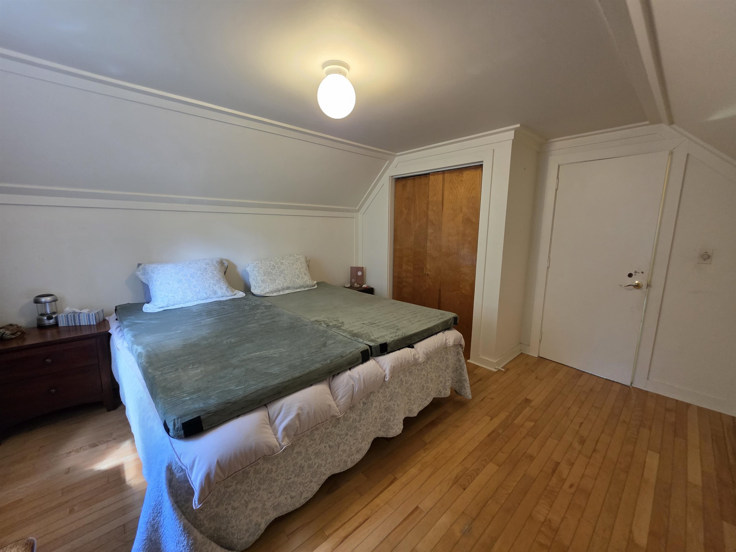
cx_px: 368
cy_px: 276
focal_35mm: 13
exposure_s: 1/60
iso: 320
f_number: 1.9
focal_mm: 2.2
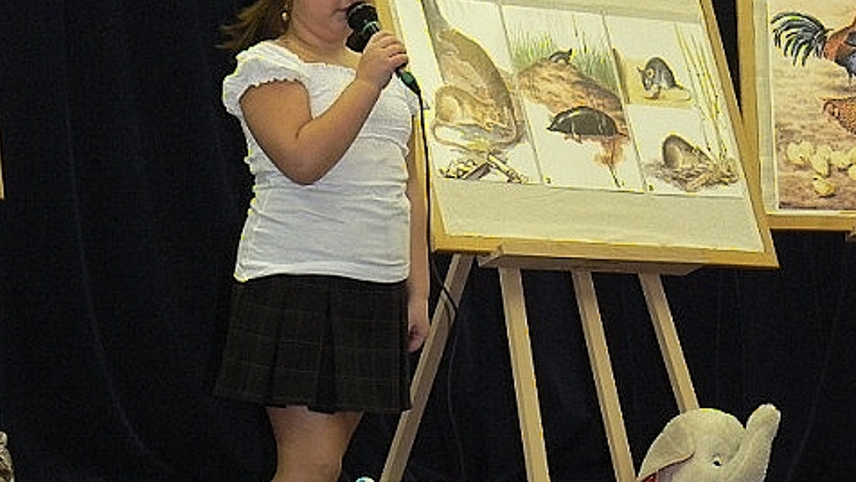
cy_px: 264
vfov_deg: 7.4
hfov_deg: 13.1
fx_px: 3723
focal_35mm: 164
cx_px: 428
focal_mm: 18.6
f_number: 3.2
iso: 200
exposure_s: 1/30
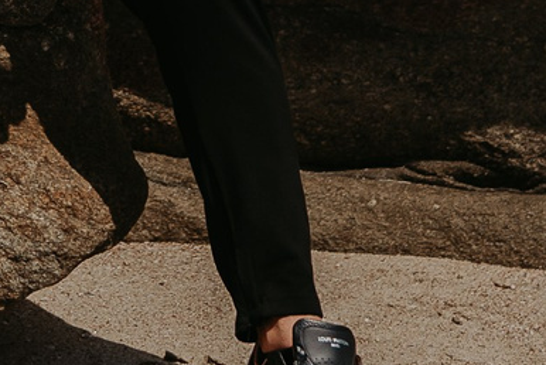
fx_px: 3521
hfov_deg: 8.8
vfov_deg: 5.7
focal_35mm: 232
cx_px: 52
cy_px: -518
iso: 100
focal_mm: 35
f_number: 2
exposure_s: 1/8000
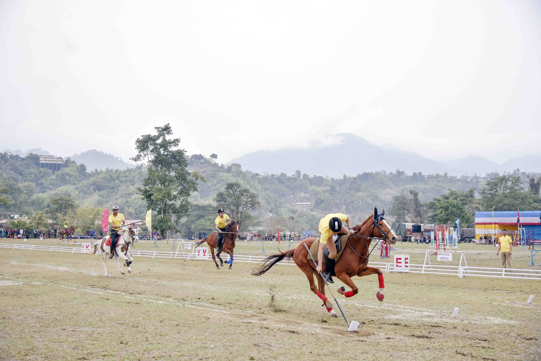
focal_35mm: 40
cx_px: 270
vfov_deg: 33.4
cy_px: 180
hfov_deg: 48.4
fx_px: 601
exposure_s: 1/1000
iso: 1000
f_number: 4
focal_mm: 40
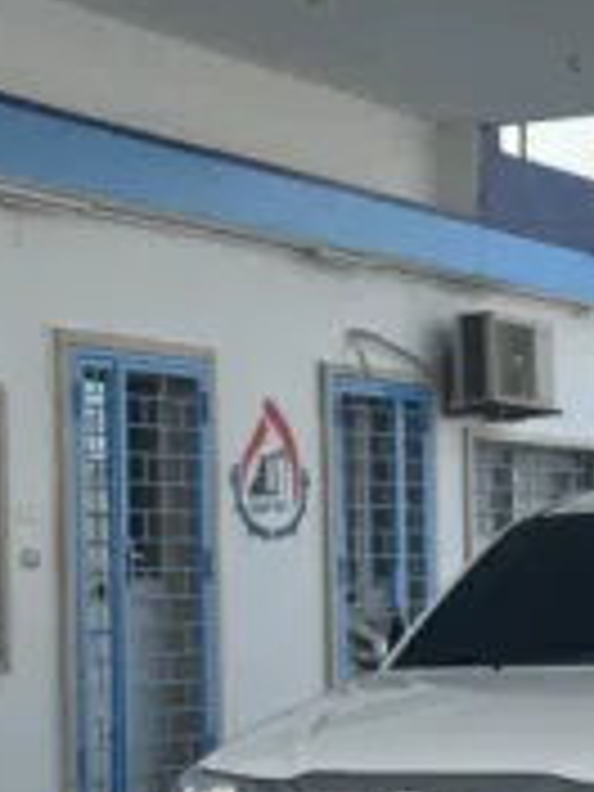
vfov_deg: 18.0
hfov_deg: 13.3
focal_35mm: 109
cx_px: 644
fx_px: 2494
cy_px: 500
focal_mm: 6.76
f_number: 1.78
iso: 64
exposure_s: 1/2252
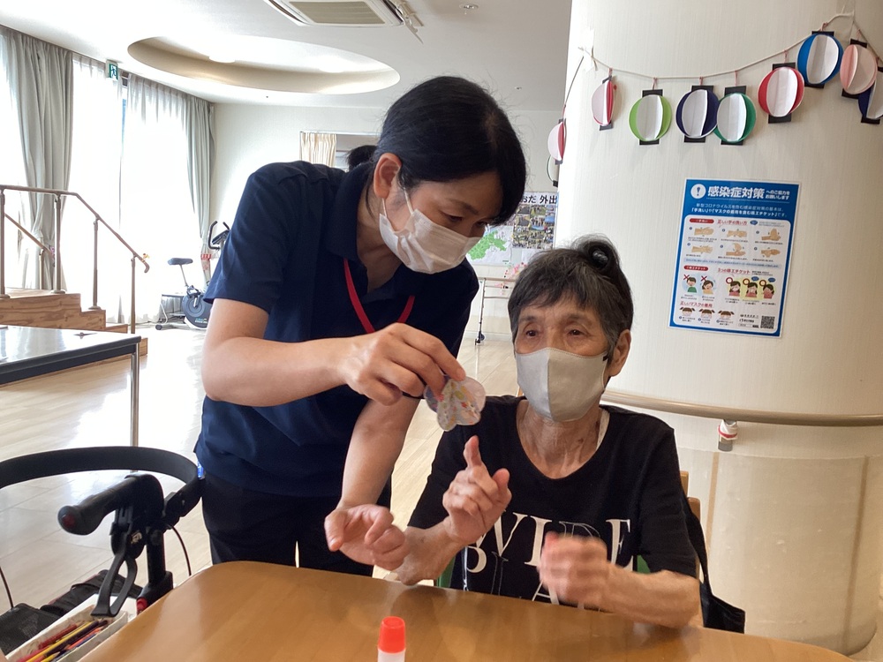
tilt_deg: -7.1
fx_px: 791
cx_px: 442
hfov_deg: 58.4
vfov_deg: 45.4
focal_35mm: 31
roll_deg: -2.6
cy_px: 331
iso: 64
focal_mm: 3.3
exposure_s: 1/60
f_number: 2.4
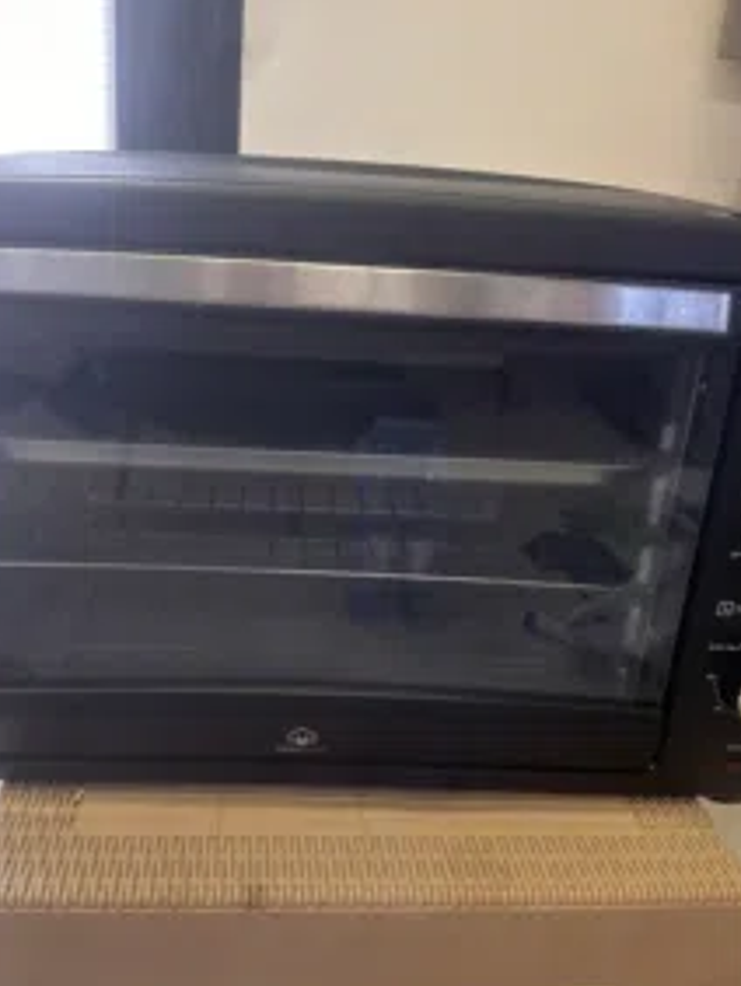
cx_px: 343
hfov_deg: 41.8
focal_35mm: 34
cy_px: 528
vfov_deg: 53.9
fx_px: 969
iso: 250
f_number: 1.78
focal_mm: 6.86
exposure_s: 1/50
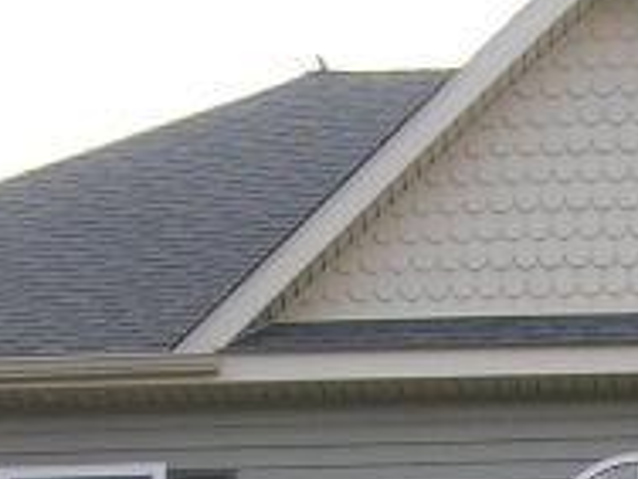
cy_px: 1033
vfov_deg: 6.9
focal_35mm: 207
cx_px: 404
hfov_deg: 9.6
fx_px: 3815
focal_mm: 6.3
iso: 50
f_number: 3.2
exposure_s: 1/110
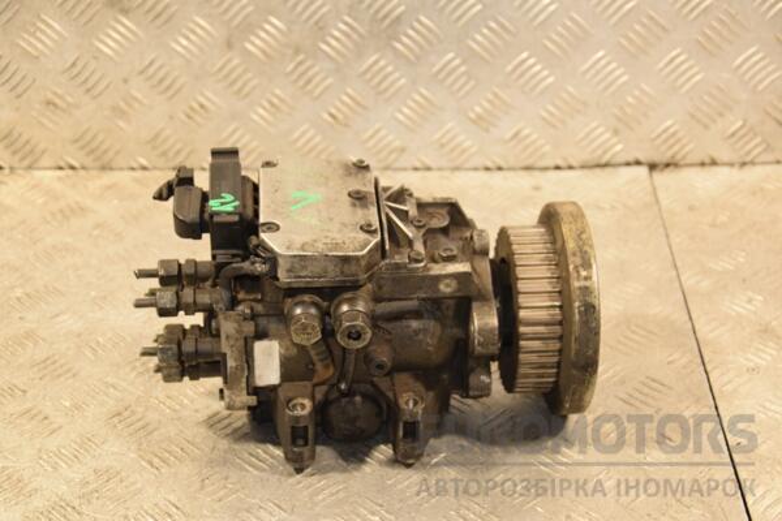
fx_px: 1466
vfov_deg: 20.2
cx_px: 391
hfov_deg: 29.9
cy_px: 260
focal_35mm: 68
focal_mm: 45
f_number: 4.8
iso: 800
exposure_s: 1/100
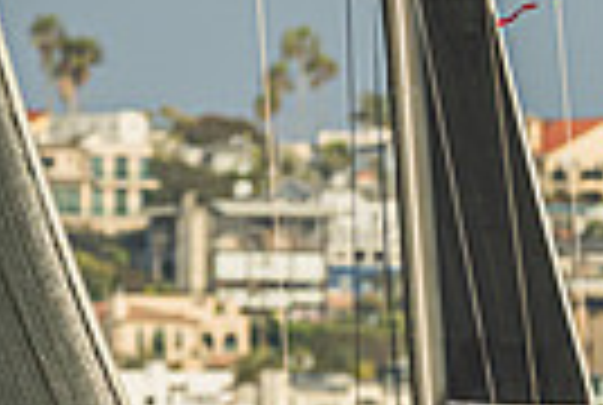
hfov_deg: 1.4
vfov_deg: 0.9
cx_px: 546
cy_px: 761
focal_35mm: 1520
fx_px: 25517
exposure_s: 1/3200
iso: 400
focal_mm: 260
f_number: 5
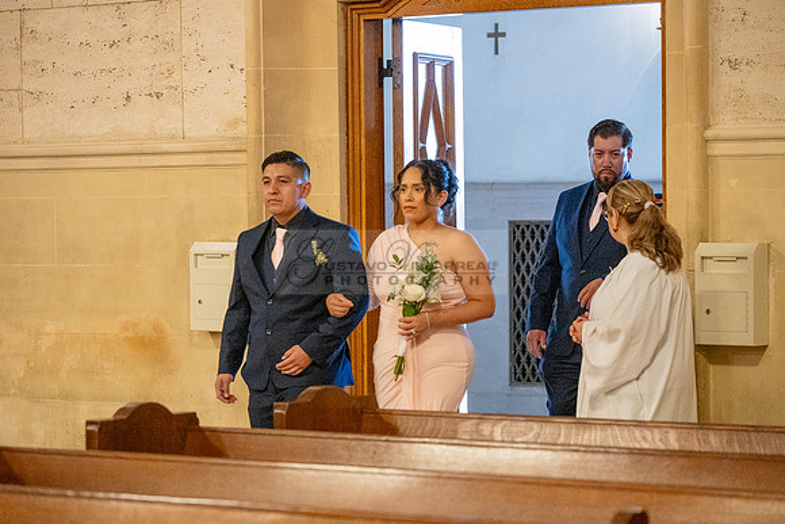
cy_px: 290
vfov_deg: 10.3
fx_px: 2898
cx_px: 392
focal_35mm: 133
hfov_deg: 15.4
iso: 3200
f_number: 4
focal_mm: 120
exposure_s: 1/200
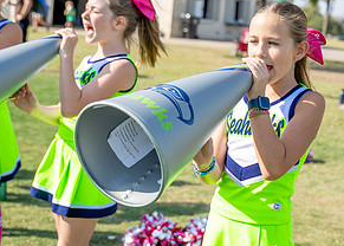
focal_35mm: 78
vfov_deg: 18.2
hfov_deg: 25.2
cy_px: 67
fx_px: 762
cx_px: 241
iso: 100
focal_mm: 37.4
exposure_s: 1/1250
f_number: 2.8
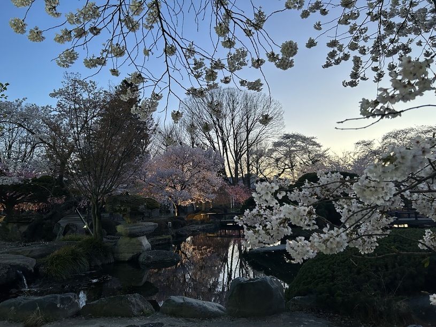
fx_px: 327
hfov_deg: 67.3
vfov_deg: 53.1
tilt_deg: +6.1
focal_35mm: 26
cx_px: 218
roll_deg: +2.3
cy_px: 164
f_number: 1.5
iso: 160
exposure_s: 1/60
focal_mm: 5.7
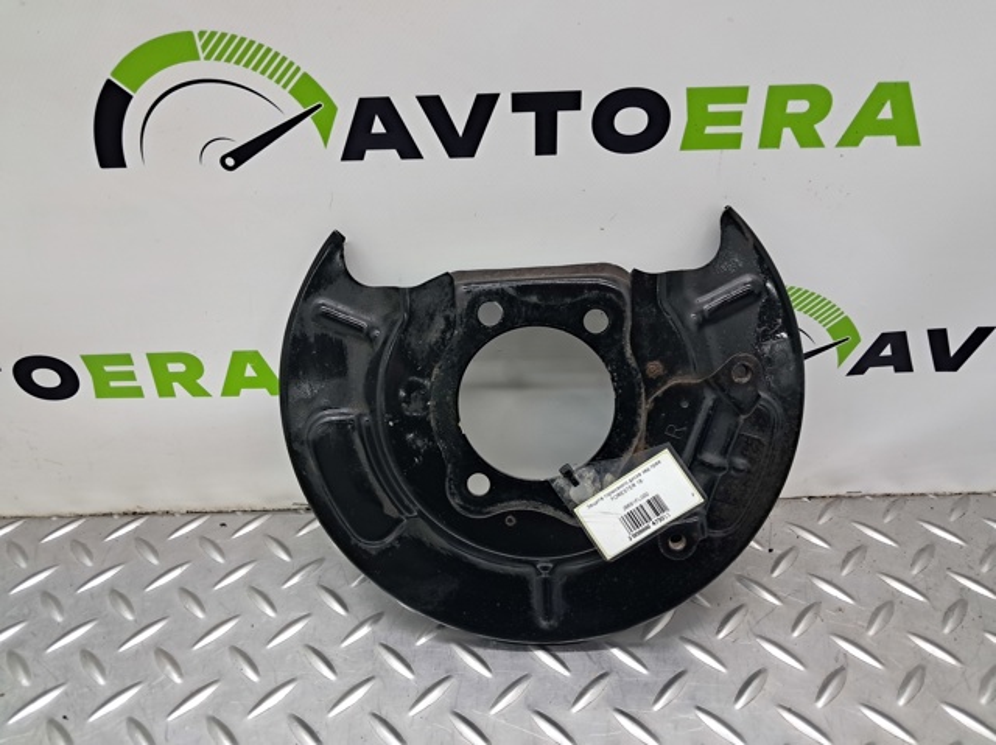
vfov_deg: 51.3
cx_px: 498
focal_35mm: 27
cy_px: 372
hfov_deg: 65.4
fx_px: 776
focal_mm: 4
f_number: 1.8
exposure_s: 1/50
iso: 160
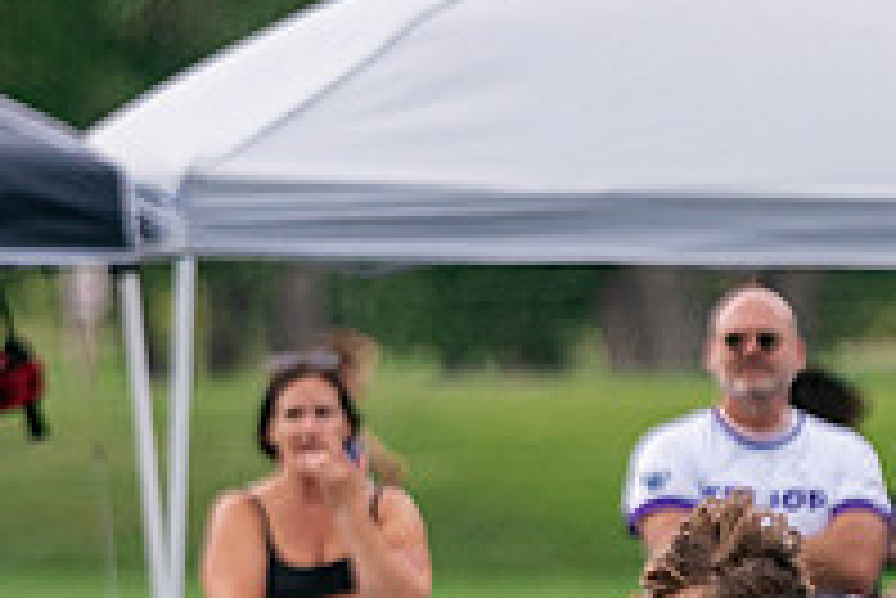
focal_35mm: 845
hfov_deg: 2.4
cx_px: 927
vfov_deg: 1.6
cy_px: 879
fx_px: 21046
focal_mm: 200
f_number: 2.8
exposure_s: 1/3200
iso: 800
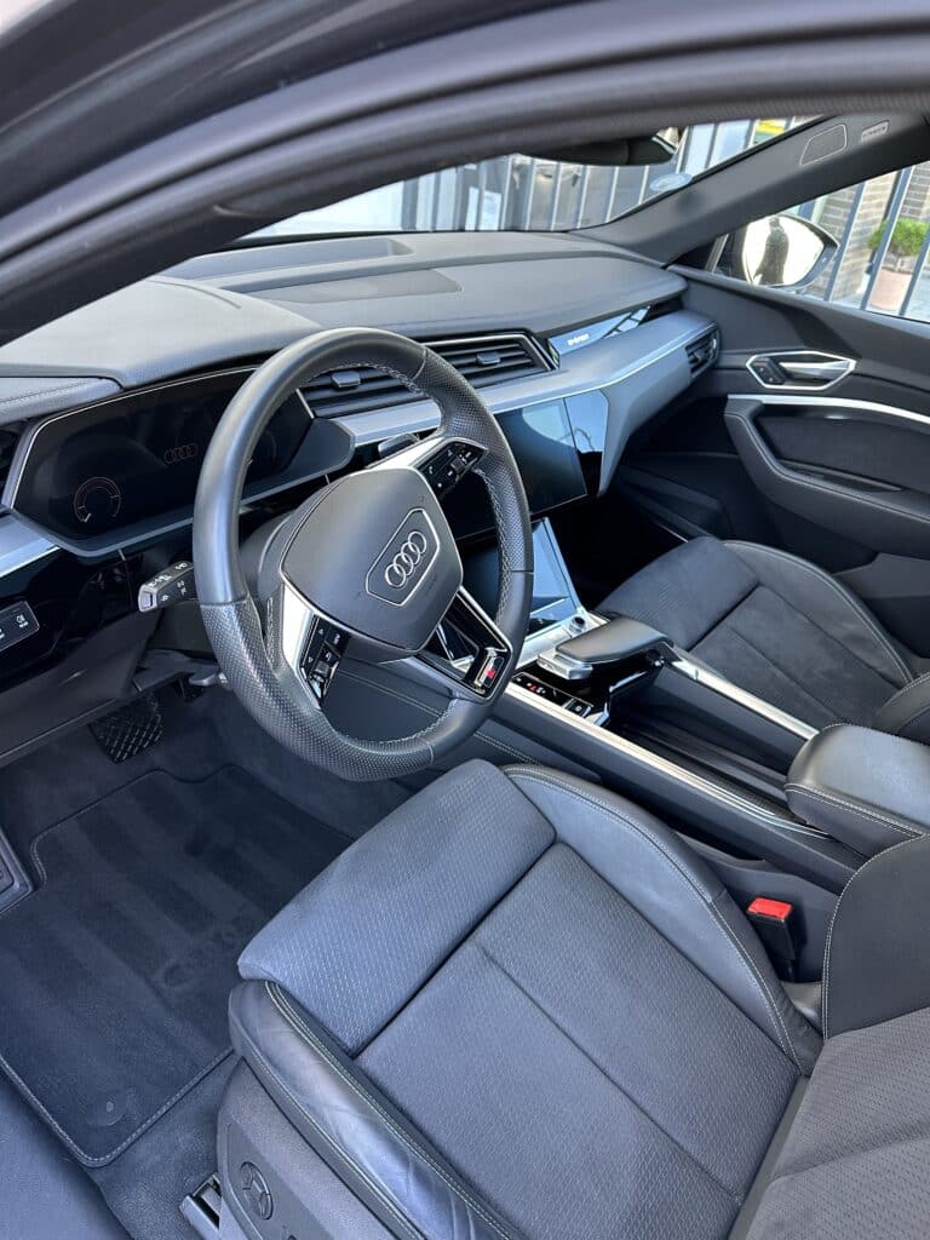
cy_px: 620
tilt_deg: -30.7
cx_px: 465
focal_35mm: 24
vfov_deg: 71.6
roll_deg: -7.7
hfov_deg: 56.8
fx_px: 860
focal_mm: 6.86
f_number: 1.78
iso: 250
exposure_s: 1/113
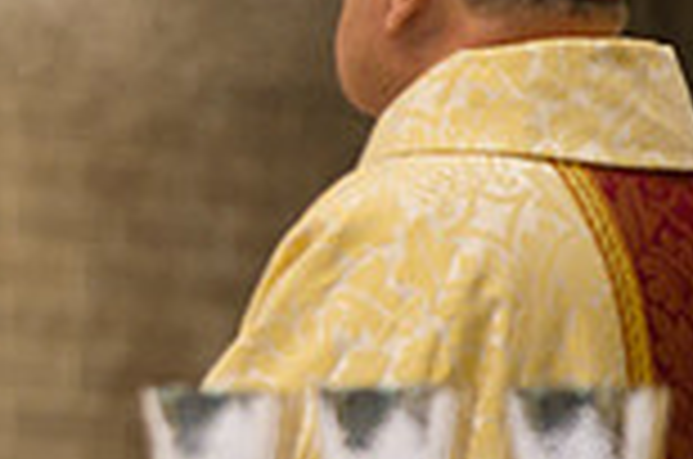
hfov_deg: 2.7
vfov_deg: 1.8
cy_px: 176
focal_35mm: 755
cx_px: -441
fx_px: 14504
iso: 2000
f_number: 2.8
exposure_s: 1/125
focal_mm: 200
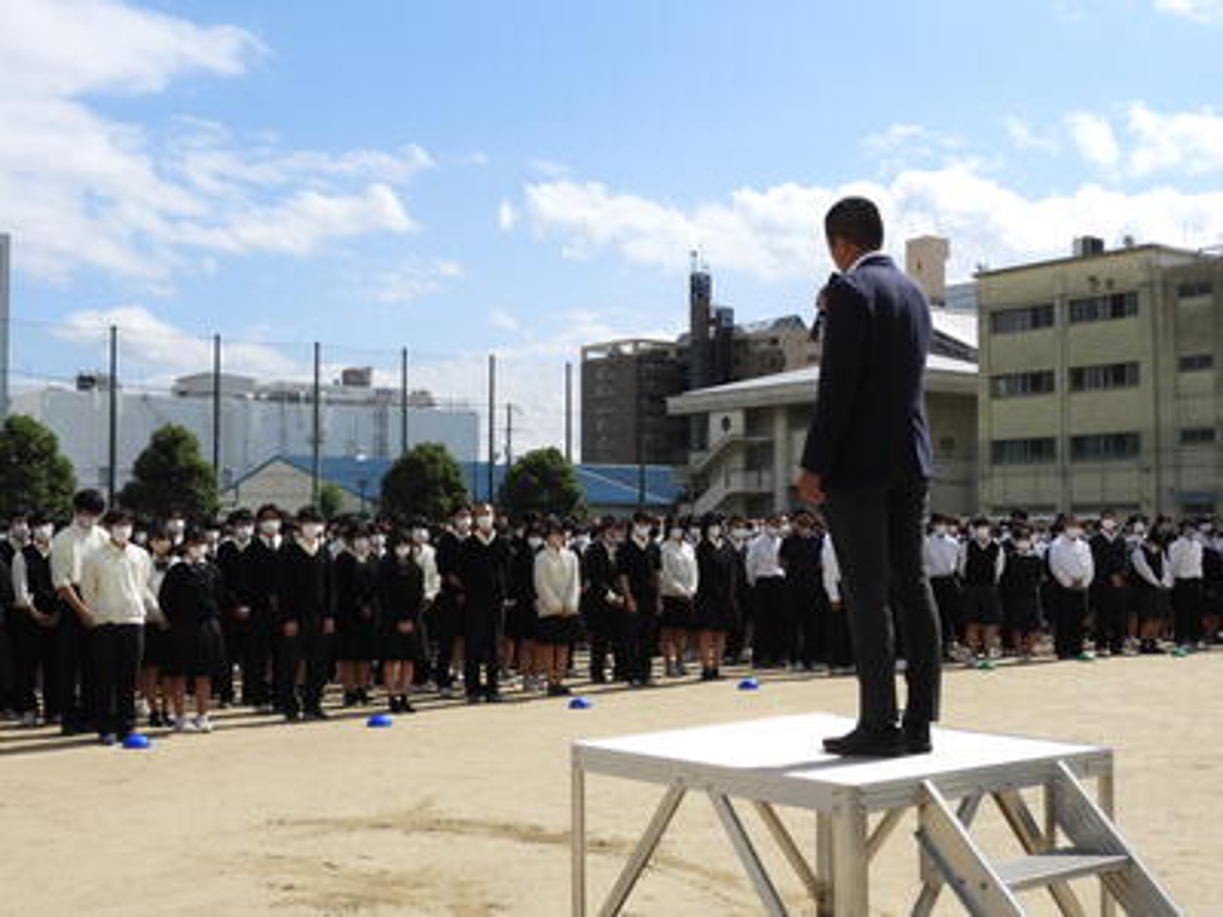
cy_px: 458
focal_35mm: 45
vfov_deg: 32.2
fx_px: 1590
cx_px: 612
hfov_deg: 42.1
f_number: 4
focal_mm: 8.1
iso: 100
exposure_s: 1/1250
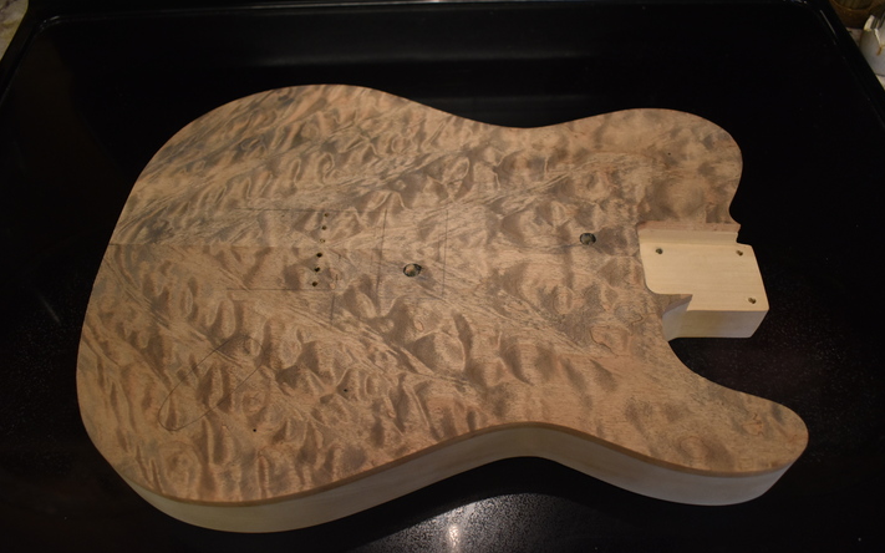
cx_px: 443
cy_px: 286
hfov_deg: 58.9
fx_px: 784
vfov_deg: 38.8
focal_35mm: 33
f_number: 3.8
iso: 900
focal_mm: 21
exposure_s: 1/30
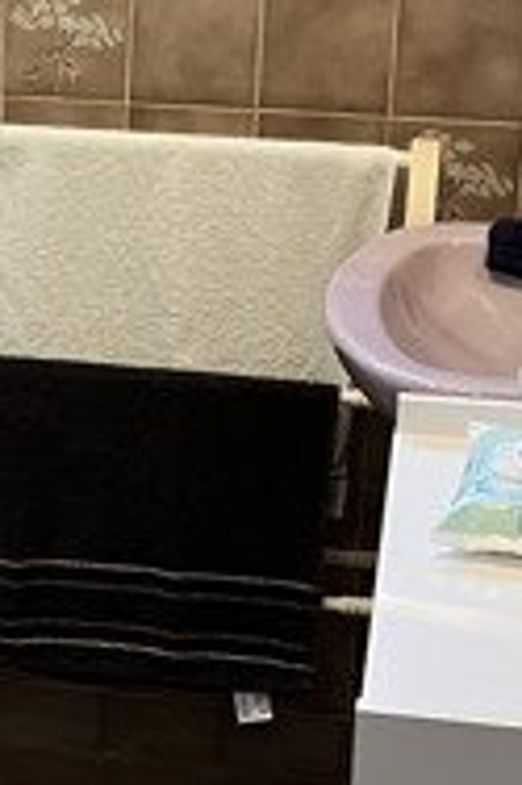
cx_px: -205
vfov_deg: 17.8
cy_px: 284
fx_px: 2506
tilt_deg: -17.6
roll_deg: +0.4
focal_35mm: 115
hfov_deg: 11.5
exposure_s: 1/50
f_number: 1.6
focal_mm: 5.1
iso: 200
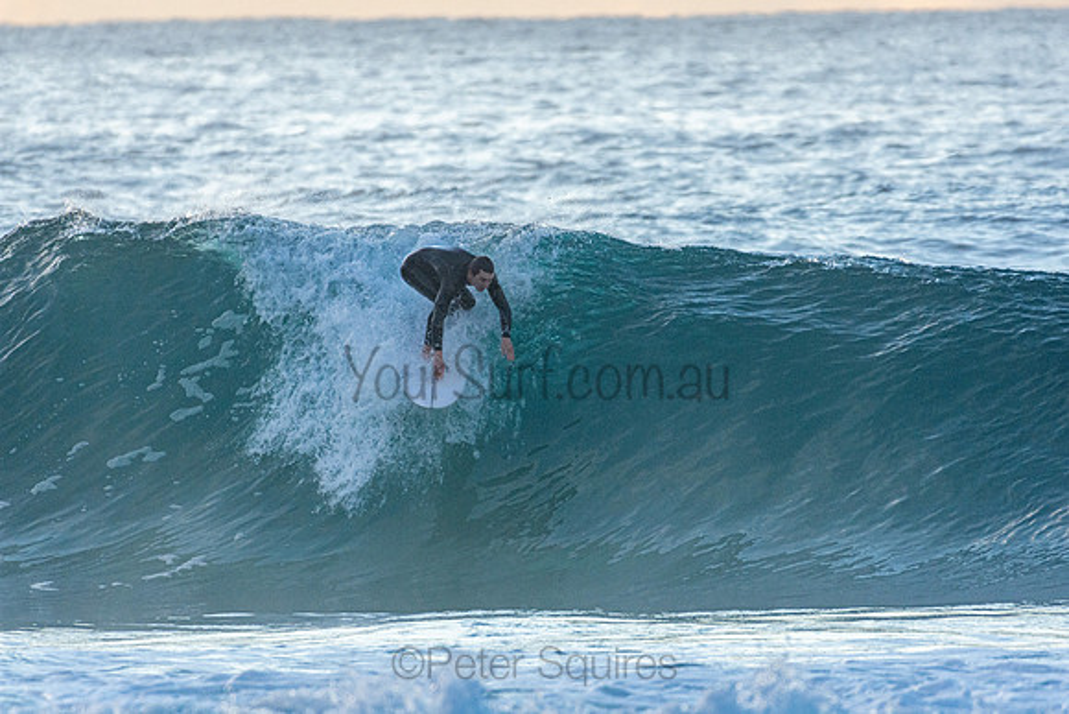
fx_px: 21384
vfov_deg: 1.9
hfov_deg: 2.9
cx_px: 534
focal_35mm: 720
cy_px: 357
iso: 640
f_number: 5.6
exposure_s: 1/1250
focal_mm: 480
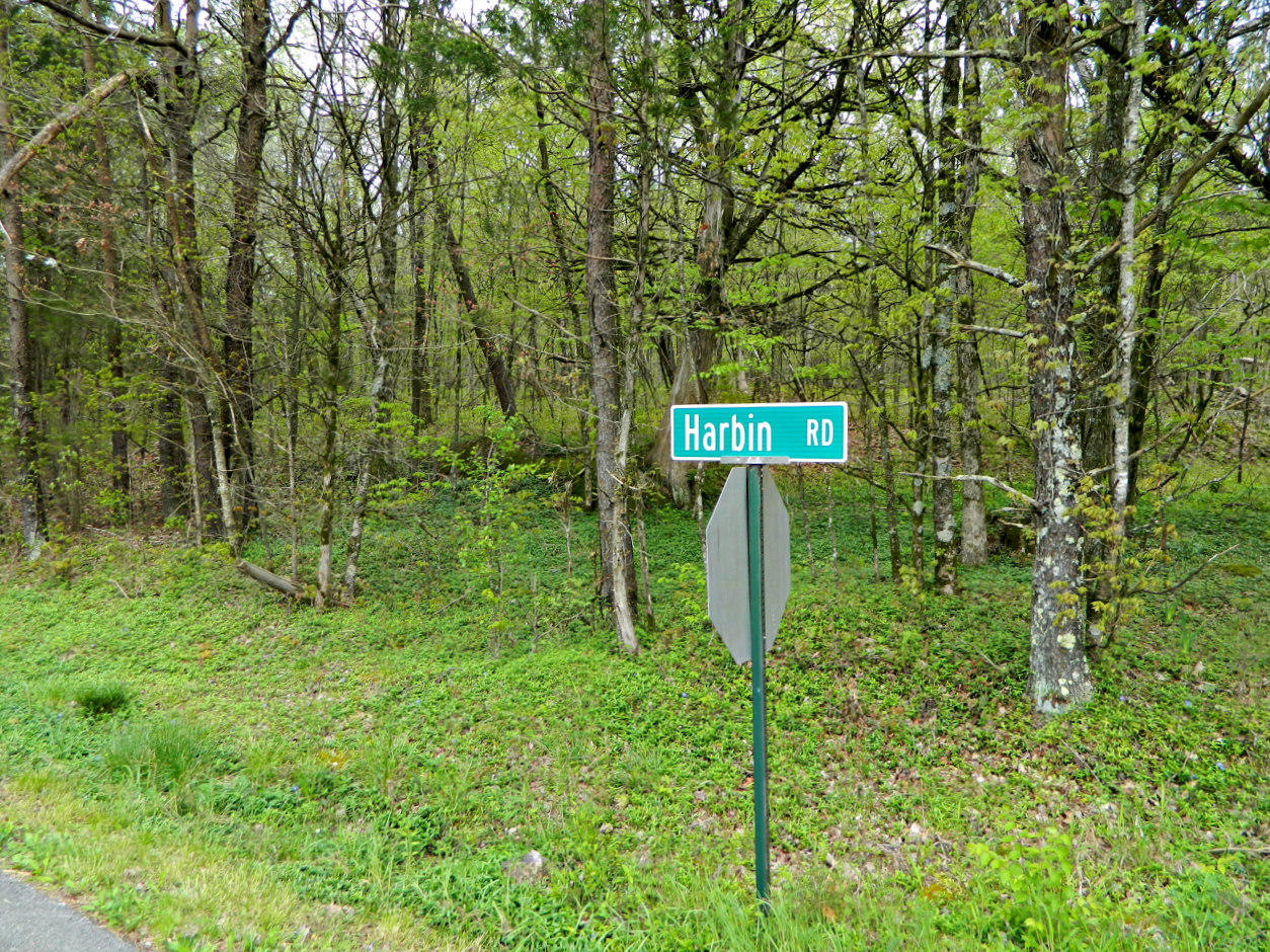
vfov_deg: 54.9
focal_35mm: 25
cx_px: 635
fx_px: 917
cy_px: 476
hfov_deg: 69.4
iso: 80
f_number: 3.1
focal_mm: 4.5
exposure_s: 1/60
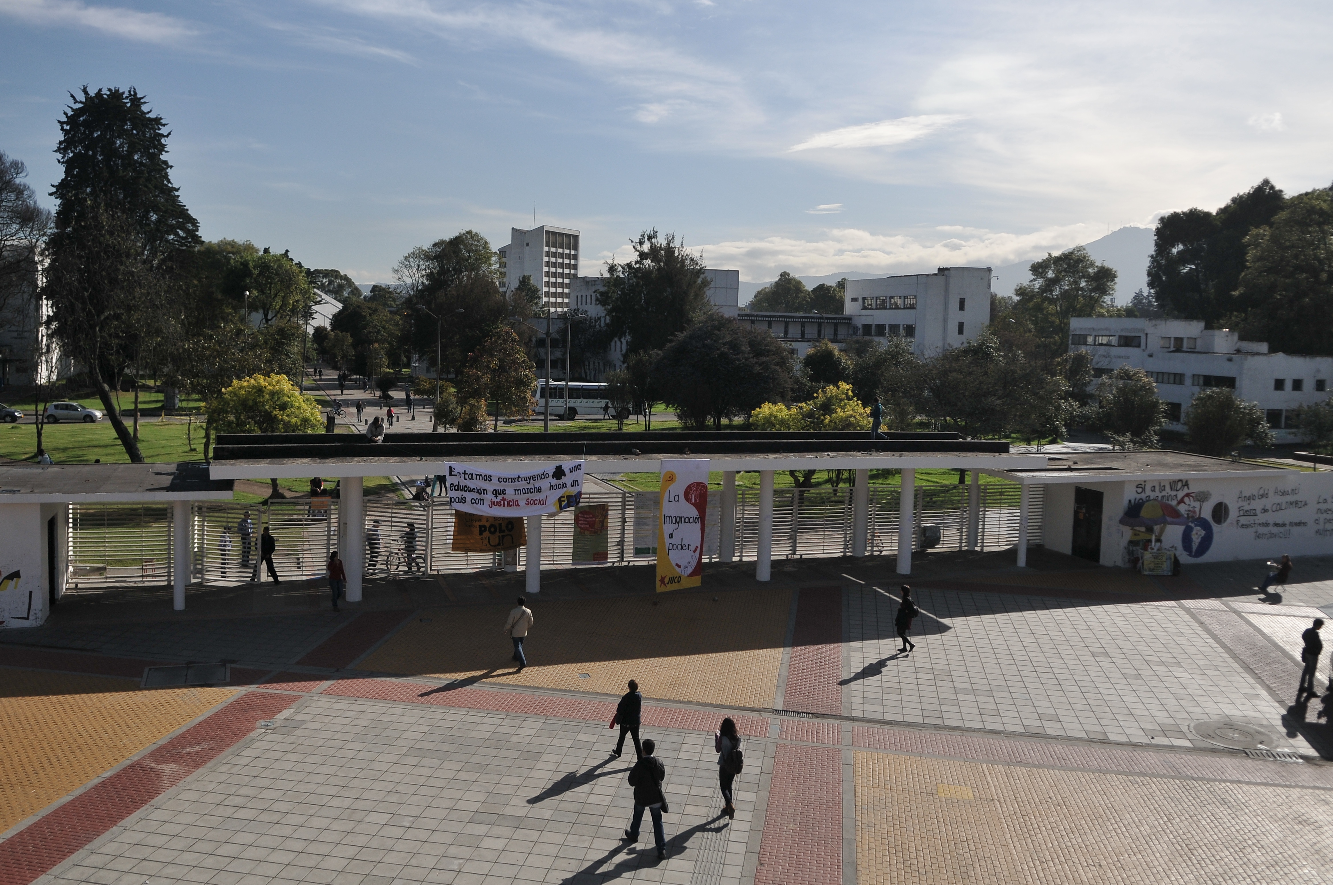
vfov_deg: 45.4
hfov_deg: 64.5
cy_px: 393
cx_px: 626
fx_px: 1056
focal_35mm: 29
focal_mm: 17
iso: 250
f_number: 3.2
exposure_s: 1/5000
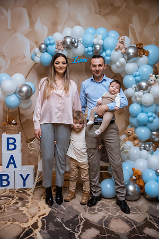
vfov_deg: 54.4
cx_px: 80
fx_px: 232
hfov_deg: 37.9
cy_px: 120
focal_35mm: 35
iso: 1000
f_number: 2.8
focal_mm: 35
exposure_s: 1/125
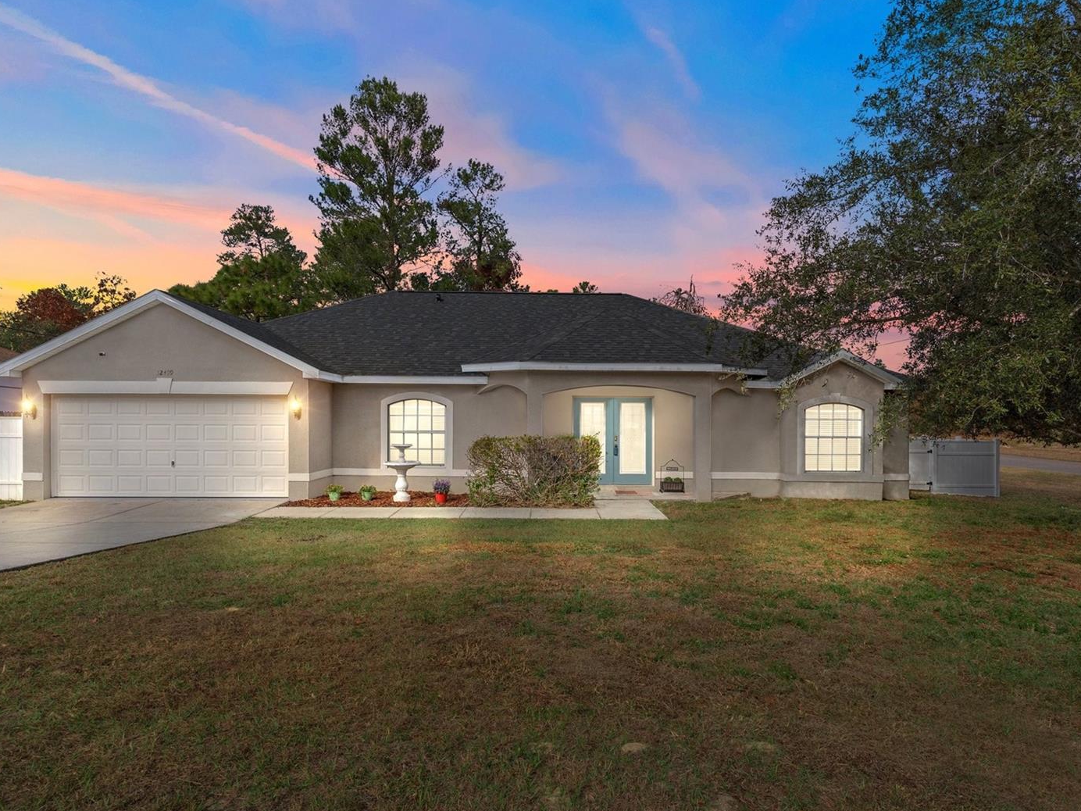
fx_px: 625
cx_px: 552
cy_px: 402
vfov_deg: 66.0
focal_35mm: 20
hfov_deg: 81.7
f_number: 8
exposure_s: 1/200
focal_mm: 12
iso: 320
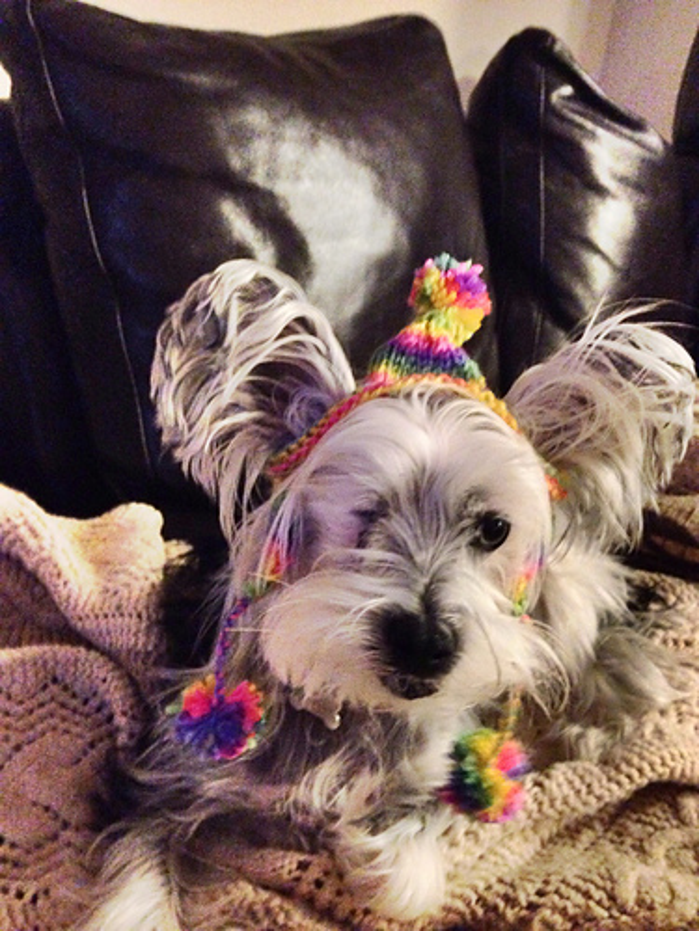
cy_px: 466
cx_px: 350
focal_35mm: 33
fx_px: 888
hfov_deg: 42.9
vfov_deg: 55.4
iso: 800
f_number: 2.4
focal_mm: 4.12
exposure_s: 1/15
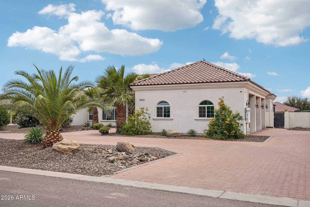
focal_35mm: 35
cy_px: 104
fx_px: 301
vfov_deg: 37.8
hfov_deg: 54.4
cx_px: 155
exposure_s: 1/800
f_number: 8
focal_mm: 35
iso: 400
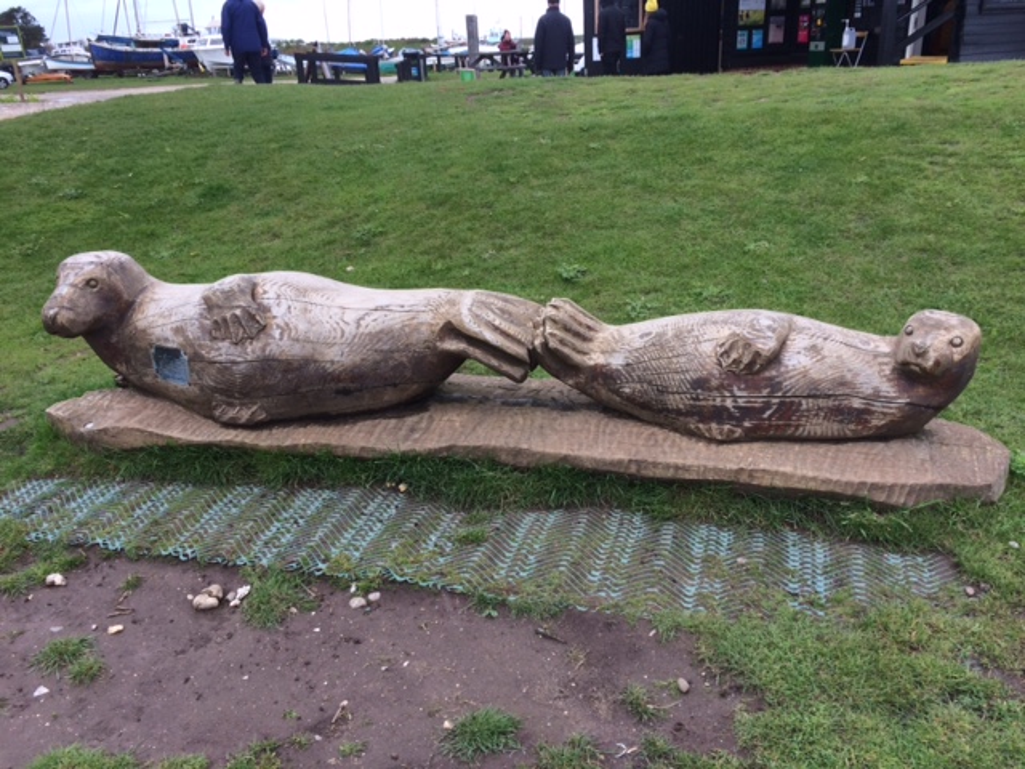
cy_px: 384
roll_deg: +2.6
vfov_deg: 48.2
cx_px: 512
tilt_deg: -25.0
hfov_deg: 61.7
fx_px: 859
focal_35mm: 29
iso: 32
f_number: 2.2
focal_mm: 4.15
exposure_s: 1/370
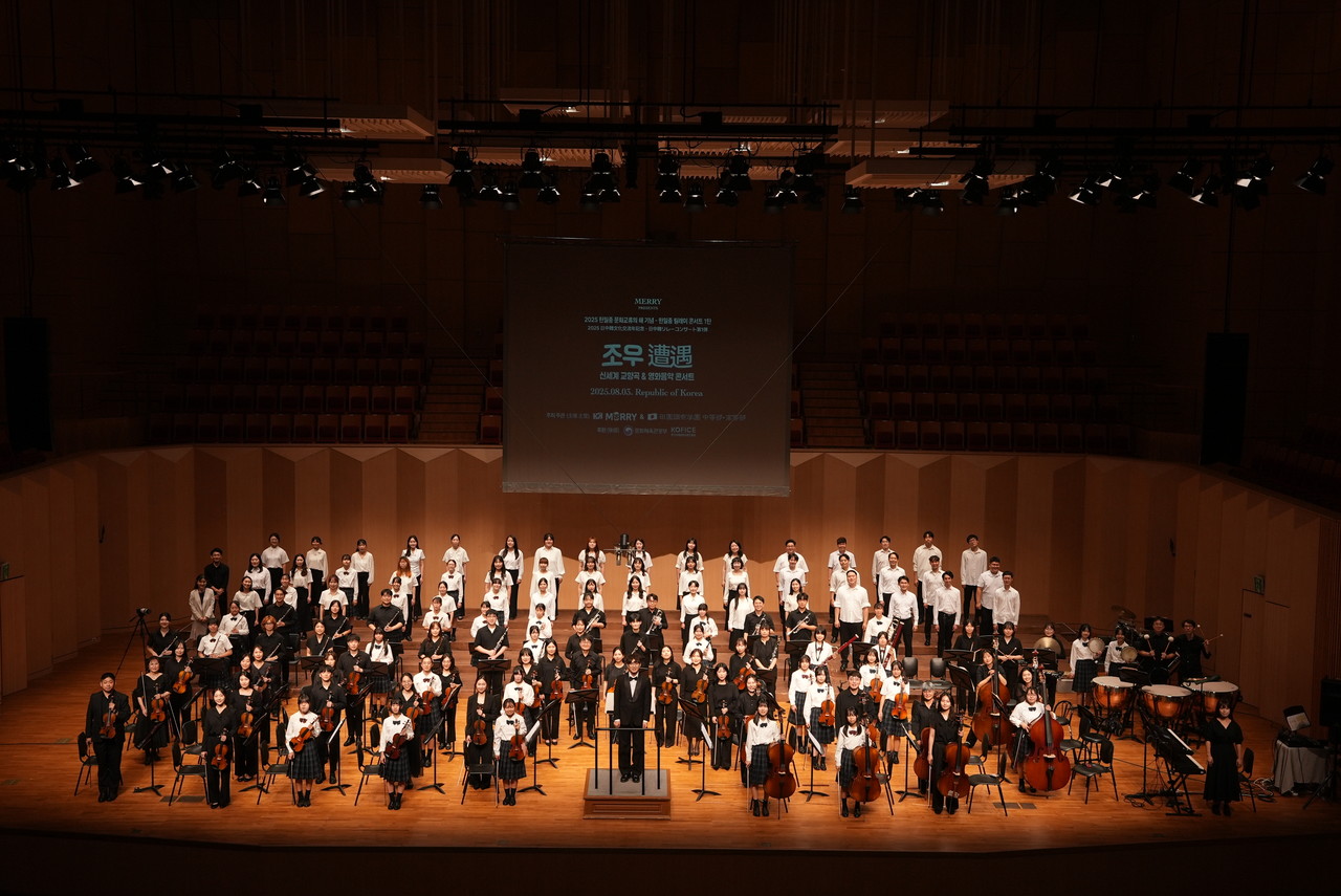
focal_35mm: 42
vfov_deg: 31.9
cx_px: 670
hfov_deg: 46.4
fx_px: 1565
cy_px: 448
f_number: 5
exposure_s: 1/125
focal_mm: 42
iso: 1250
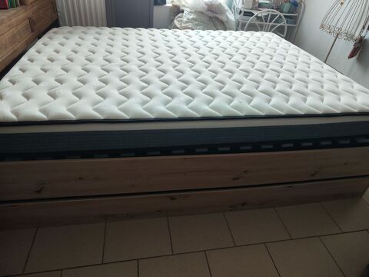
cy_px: 138
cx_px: 184
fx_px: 245
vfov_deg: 58.9
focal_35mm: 23
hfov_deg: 73.9
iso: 535
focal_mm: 7.01
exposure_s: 1/100
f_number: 1.69
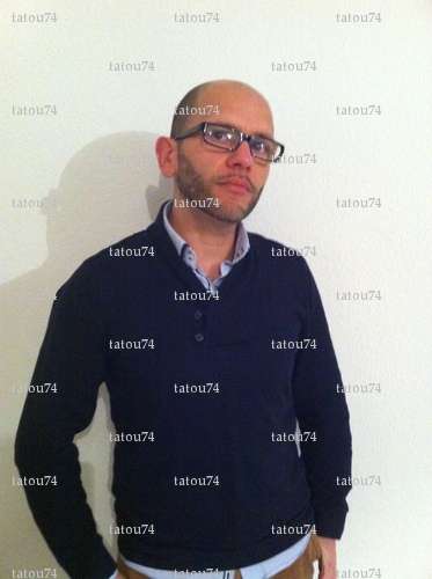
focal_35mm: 35
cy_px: 290
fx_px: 584
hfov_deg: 40.6
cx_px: 216
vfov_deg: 52.7
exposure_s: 1/17
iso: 1000
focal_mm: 3.85
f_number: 2.8
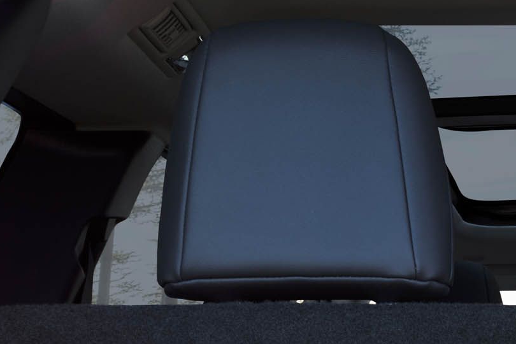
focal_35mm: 140
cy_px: 646
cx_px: 700
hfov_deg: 14.0
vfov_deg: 9.3
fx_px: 2007
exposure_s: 30
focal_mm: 35
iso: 640
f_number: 14
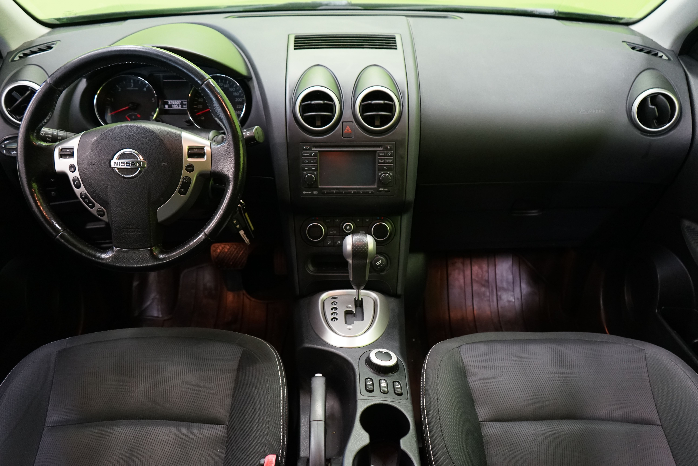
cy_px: 233
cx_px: 349
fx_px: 601
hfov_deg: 60.3
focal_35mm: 31
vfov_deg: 42.3
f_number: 4
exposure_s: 1/30
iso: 2000
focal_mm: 31
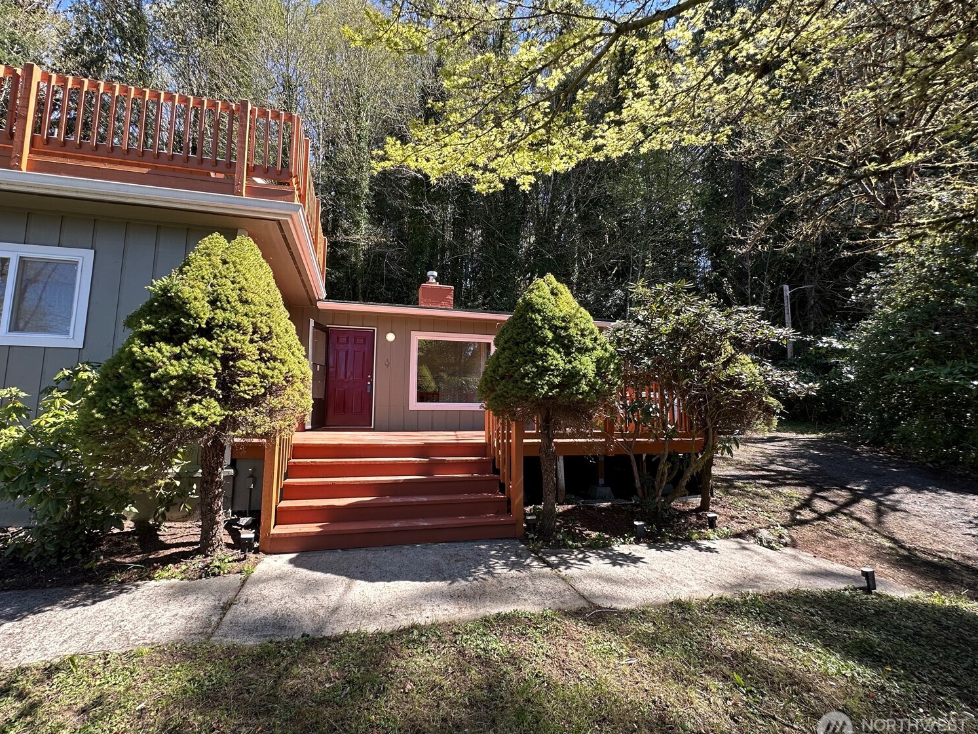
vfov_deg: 81.8
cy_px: 362
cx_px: 463
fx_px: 424
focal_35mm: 15
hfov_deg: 98.1
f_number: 2.2
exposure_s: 1/207
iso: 40
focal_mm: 2.22
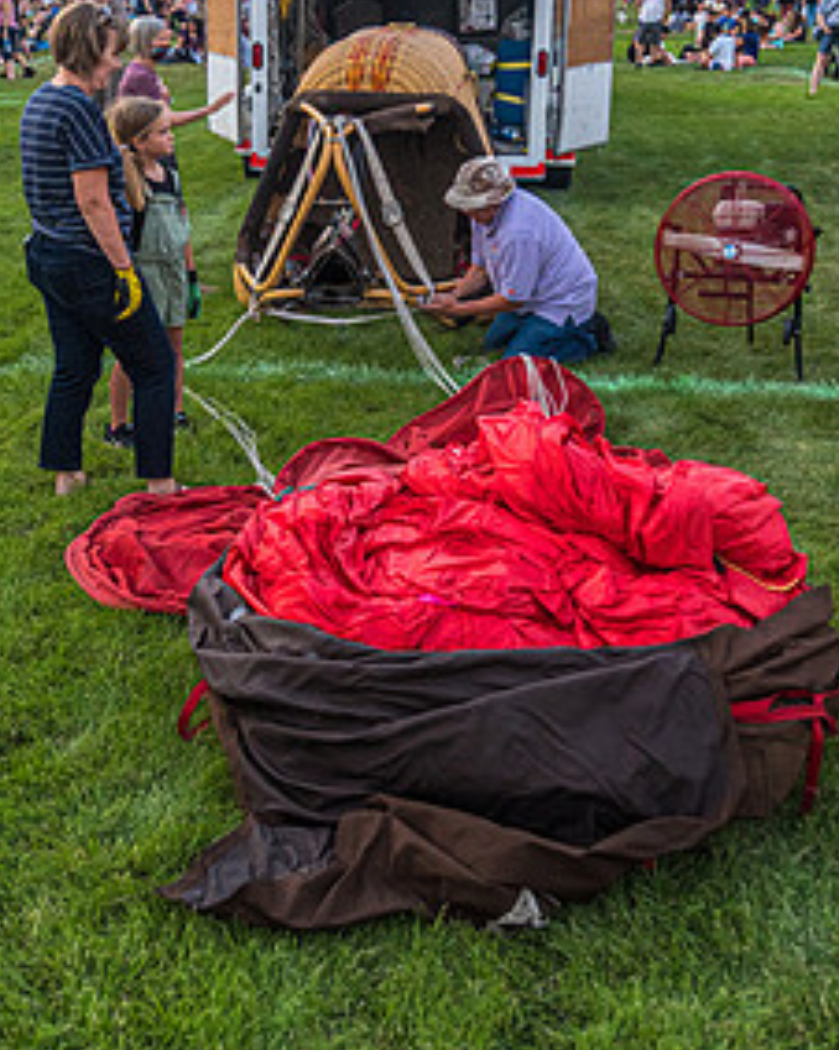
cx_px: 375
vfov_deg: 39.2
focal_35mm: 47
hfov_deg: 32.0
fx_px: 1460
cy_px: 367
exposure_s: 1/40
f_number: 3.5
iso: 1250
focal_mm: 21
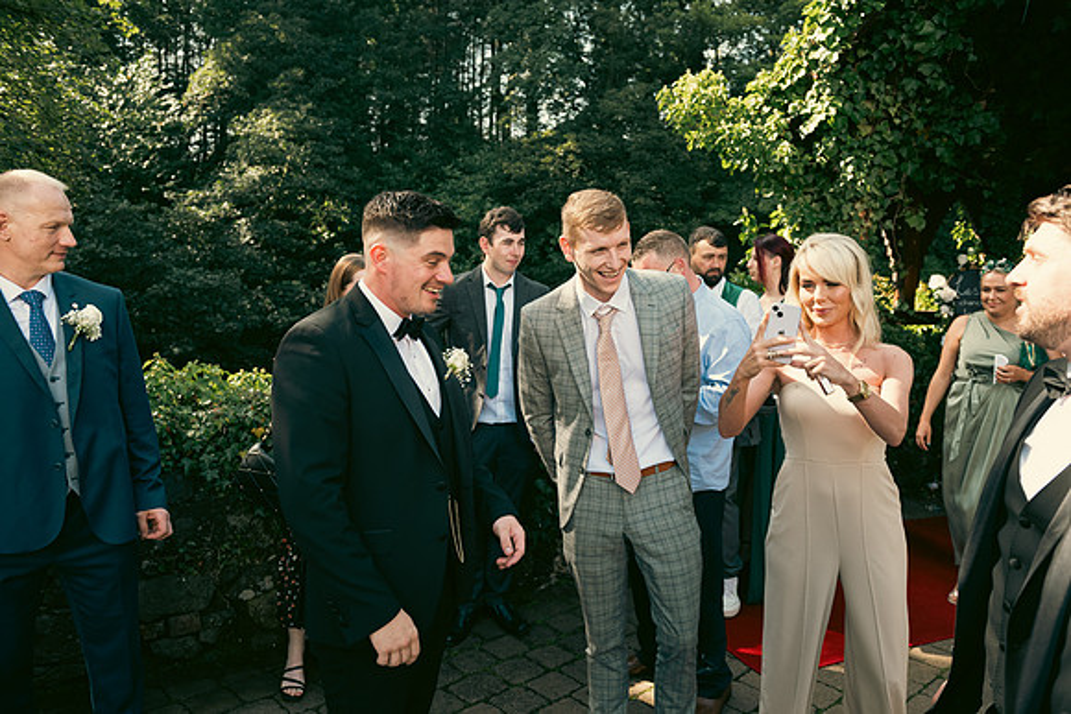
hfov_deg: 65.5
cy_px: 357
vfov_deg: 46.4
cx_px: 536
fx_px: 833
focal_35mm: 28
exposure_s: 1/160
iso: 160
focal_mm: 28
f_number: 5
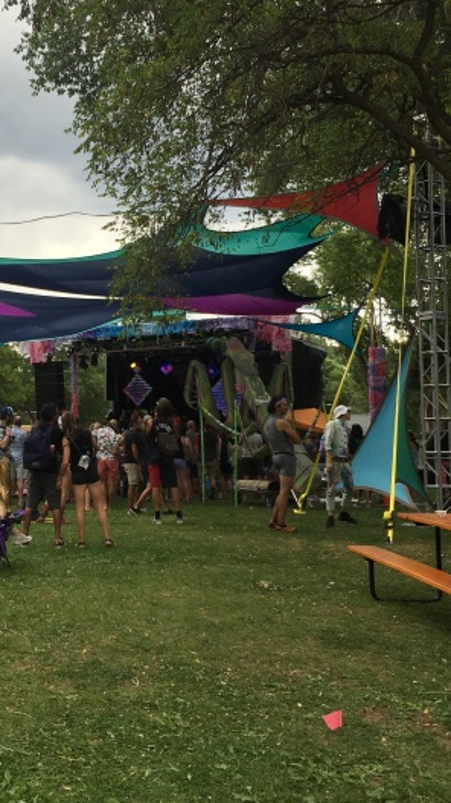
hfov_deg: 24.1
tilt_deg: +6.0
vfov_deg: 42.9
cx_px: 37
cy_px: 370
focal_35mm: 48
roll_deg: -1.3
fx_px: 1022
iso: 25
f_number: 2.2
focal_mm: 4.15
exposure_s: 1/455
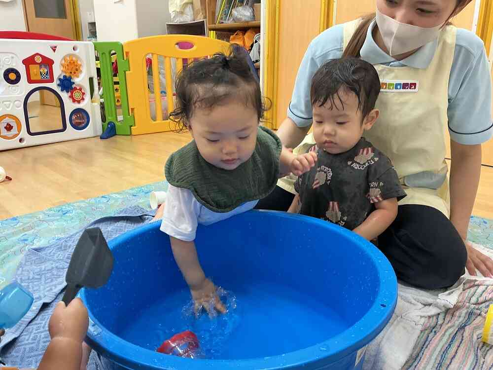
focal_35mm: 29
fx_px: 413
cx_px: 246
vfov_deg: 48.2
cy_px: 185
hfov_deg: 61.7
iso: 64
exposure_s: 1/60
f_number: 1.8
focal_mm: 3
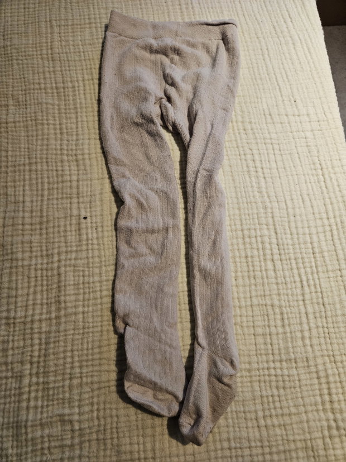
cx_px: 173
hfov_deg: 58.9
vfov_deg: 73.9
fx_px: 307
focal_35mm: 23
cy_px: 231
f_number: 1.8
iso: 400
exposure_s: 1/100
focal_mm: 5.4
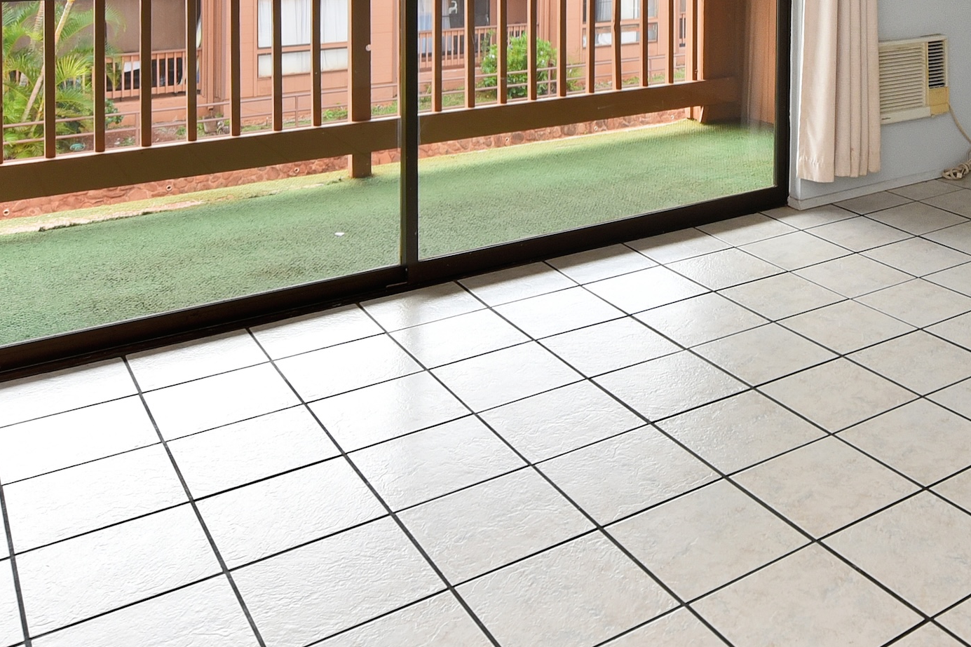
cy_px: -23
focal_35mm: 39
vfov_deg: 31.2
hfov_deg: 46.3
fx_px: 1052
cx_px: 810
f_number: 5.6
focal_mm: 15
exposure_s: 1/125
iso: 250
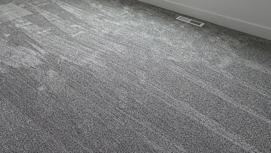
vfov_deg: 29.1
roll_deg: -0.1
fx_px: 244
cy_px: -38
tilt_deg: -11.1
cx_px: 91
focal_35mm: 34
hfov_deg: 56.8
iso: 64
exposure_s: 1/124
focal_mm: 2.22
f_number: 2.2
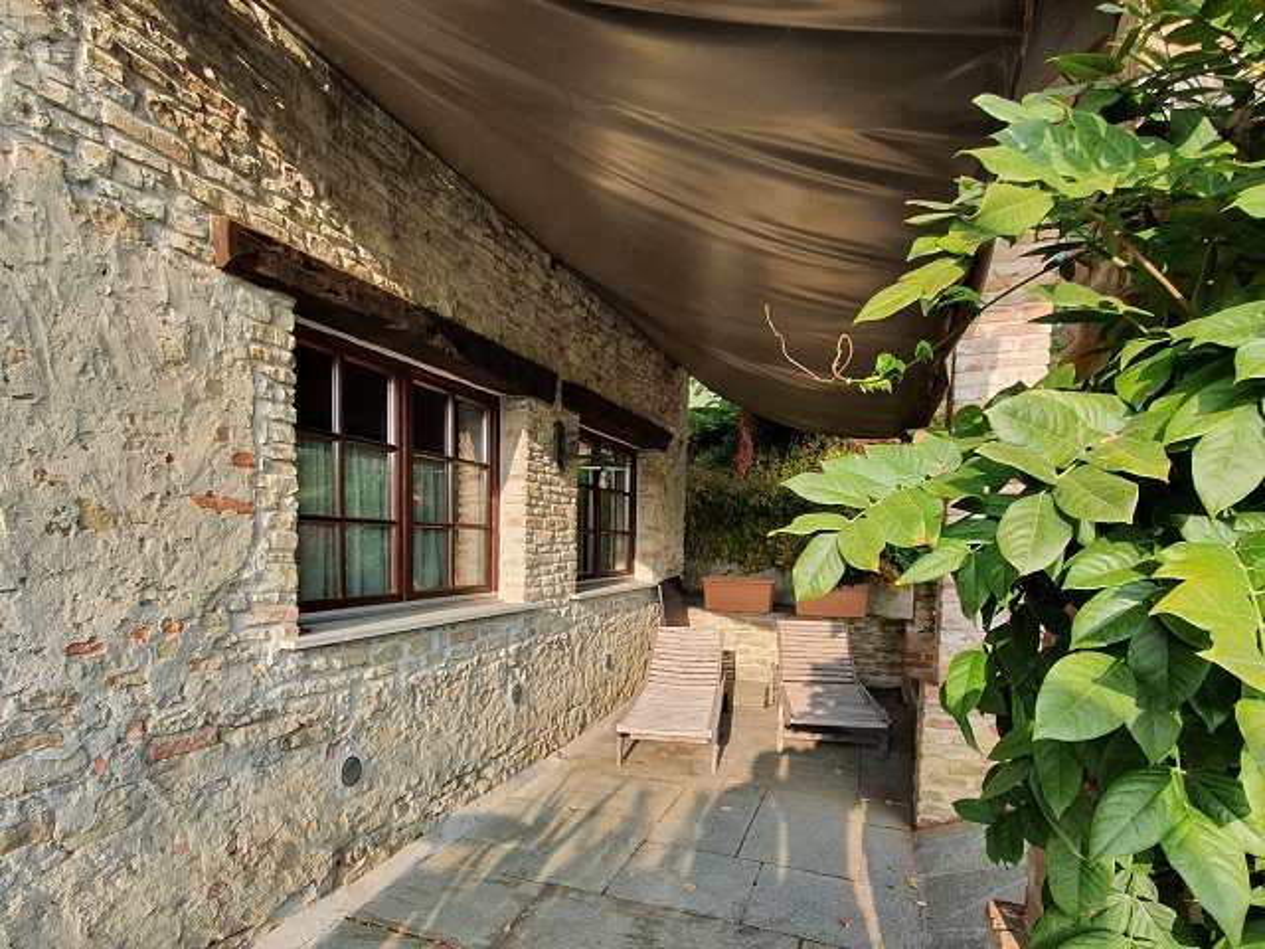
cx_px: 632
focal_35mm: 13
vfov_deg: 89.9
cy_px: 474
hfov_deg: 106.2
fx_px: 475
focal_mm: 1.8
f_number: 2.2
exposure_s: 1/270
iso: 50
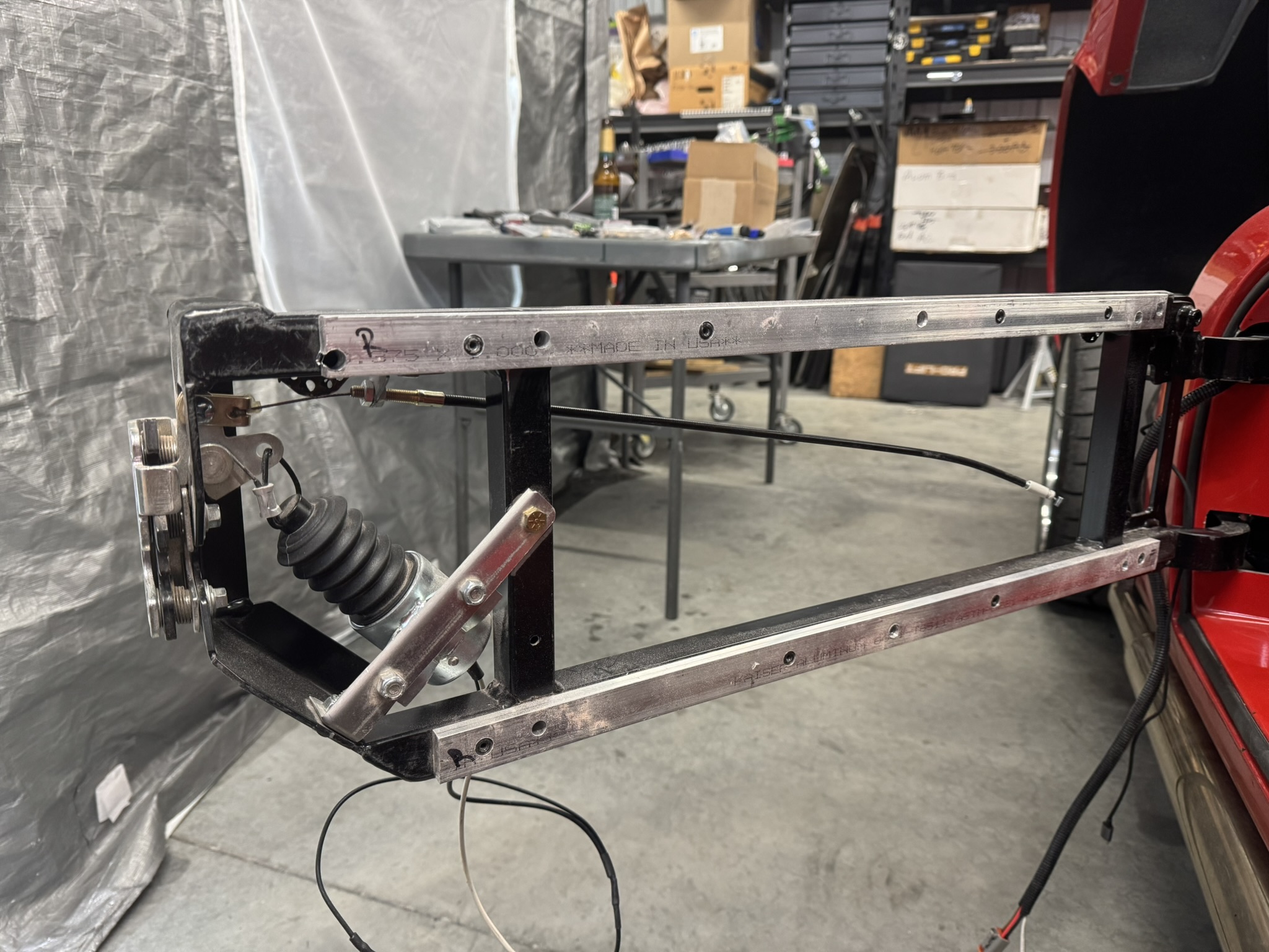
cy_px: 476
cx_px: 634
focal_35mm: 24
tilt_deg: -15.9
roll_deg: -0.4
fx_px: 880
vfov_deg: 56.8
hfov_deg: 71.6
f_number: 1.78
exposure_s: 1/60
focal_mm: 6.76
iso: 320
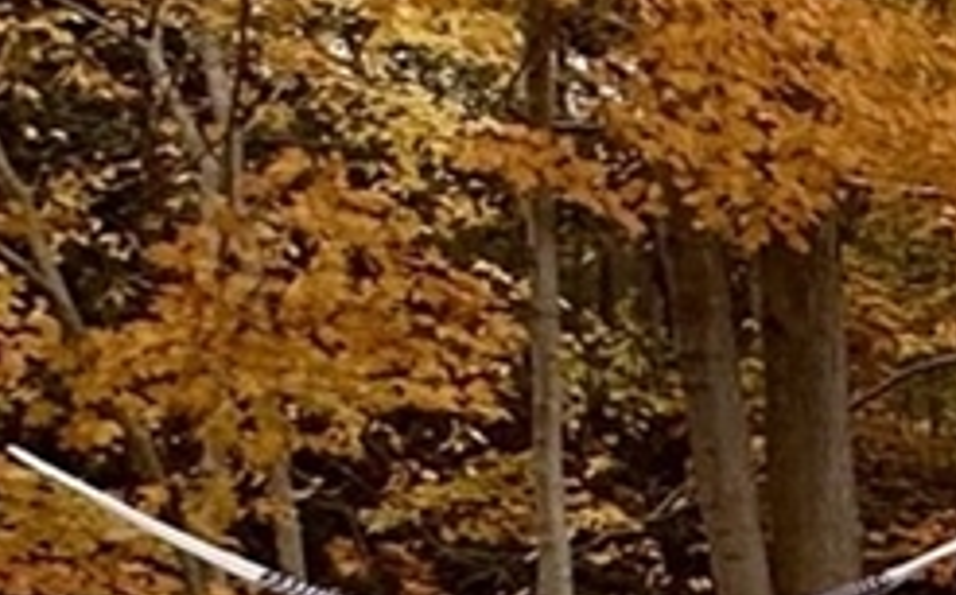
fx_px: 3096
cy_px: 737
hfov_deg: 9.8
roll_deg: -0.4
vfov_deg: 10.8
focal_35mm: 119
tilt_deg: -0.9
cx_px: 3270
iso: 40
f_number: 2.2
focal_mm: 2.22
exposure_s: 1/410
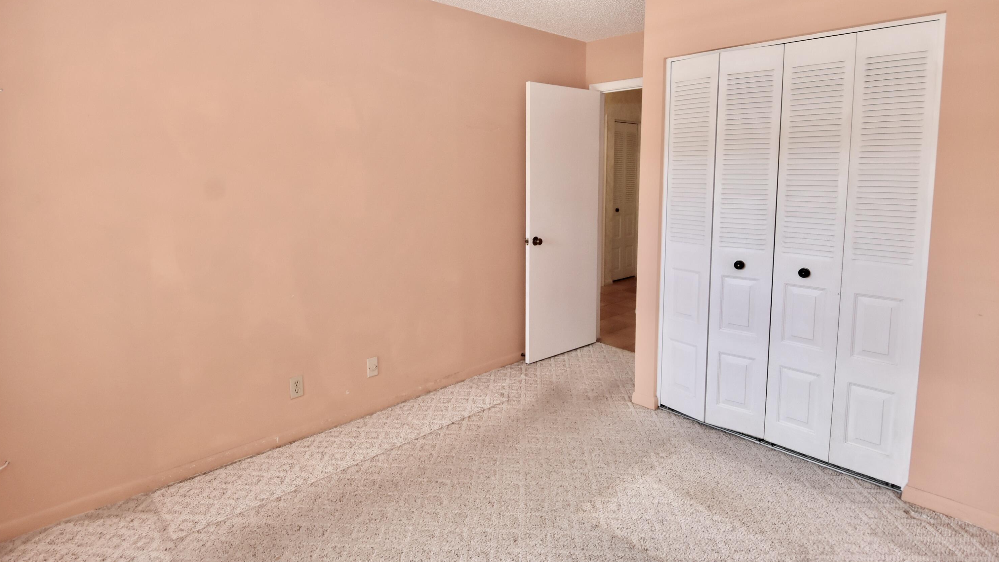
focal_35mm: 19
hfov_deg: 89.6
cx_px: 499
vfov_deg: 58.0
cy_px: 230
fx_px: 503
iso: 800
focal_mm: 12
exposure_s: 1/60
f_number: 5.6
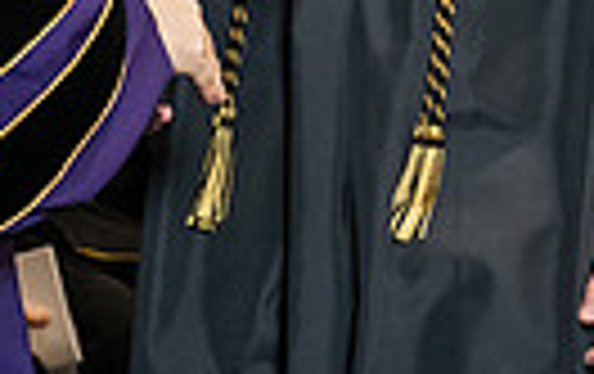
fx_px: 5076
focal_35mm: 313
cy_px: -394
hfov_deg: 6.7
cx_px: 27
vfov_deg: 4.2
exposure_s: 1/200
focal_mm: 70
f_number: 5
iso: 2500
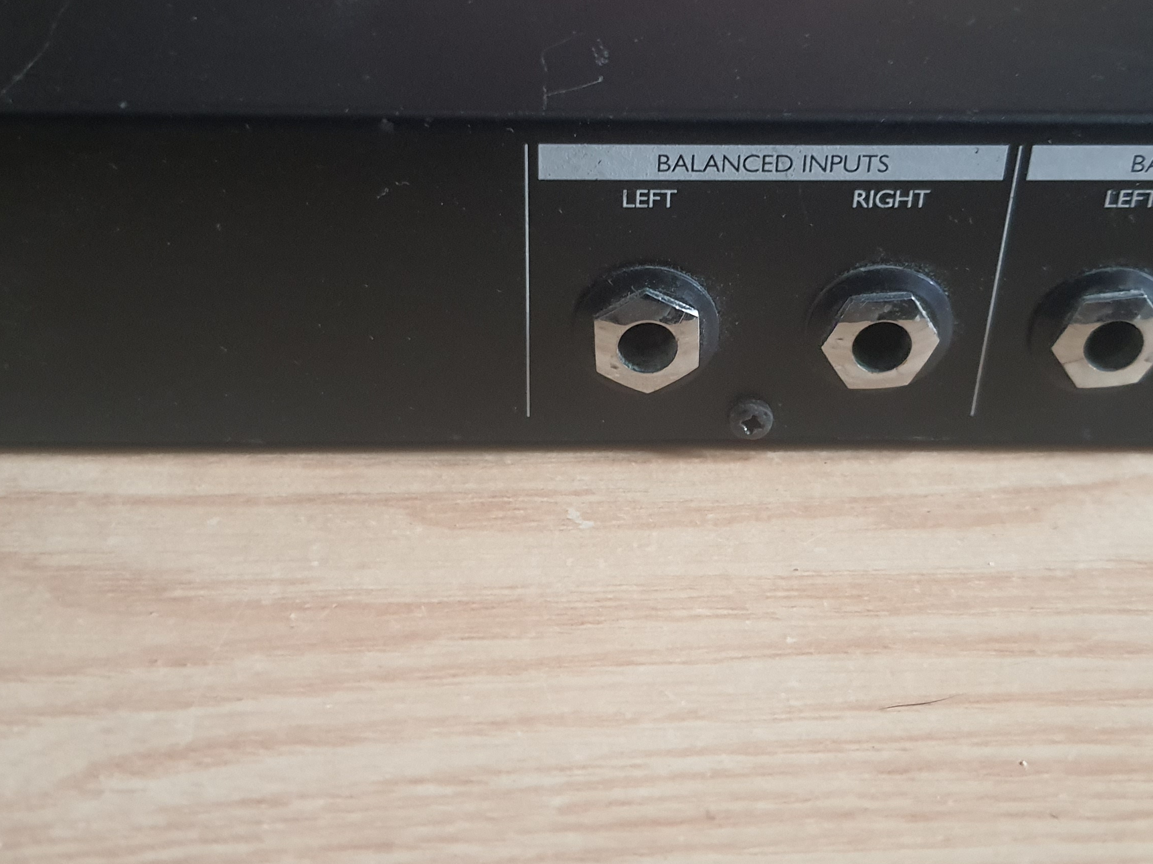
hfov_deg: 41.2
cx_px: 620
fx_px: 1532
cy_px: 388
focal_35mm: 46
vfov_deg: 31.5
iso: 500
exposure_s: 1/33
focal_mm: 4.32
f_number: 1.7
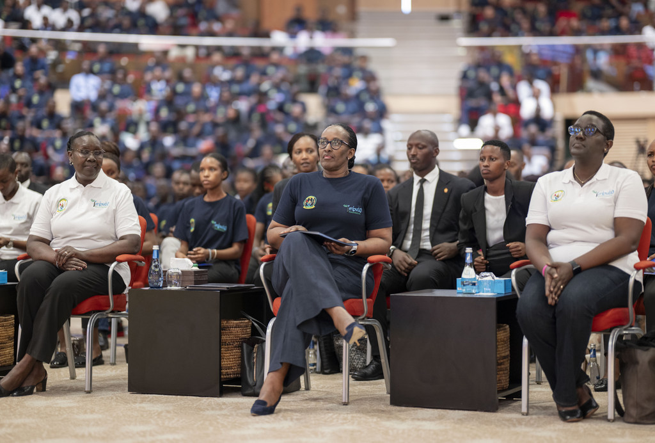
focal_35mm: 87
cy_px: 221
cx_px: 334
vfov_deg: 15.9
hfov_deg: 23.3
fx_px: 1589
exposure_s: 1/200
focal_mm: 85
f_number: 1.2
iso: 1000
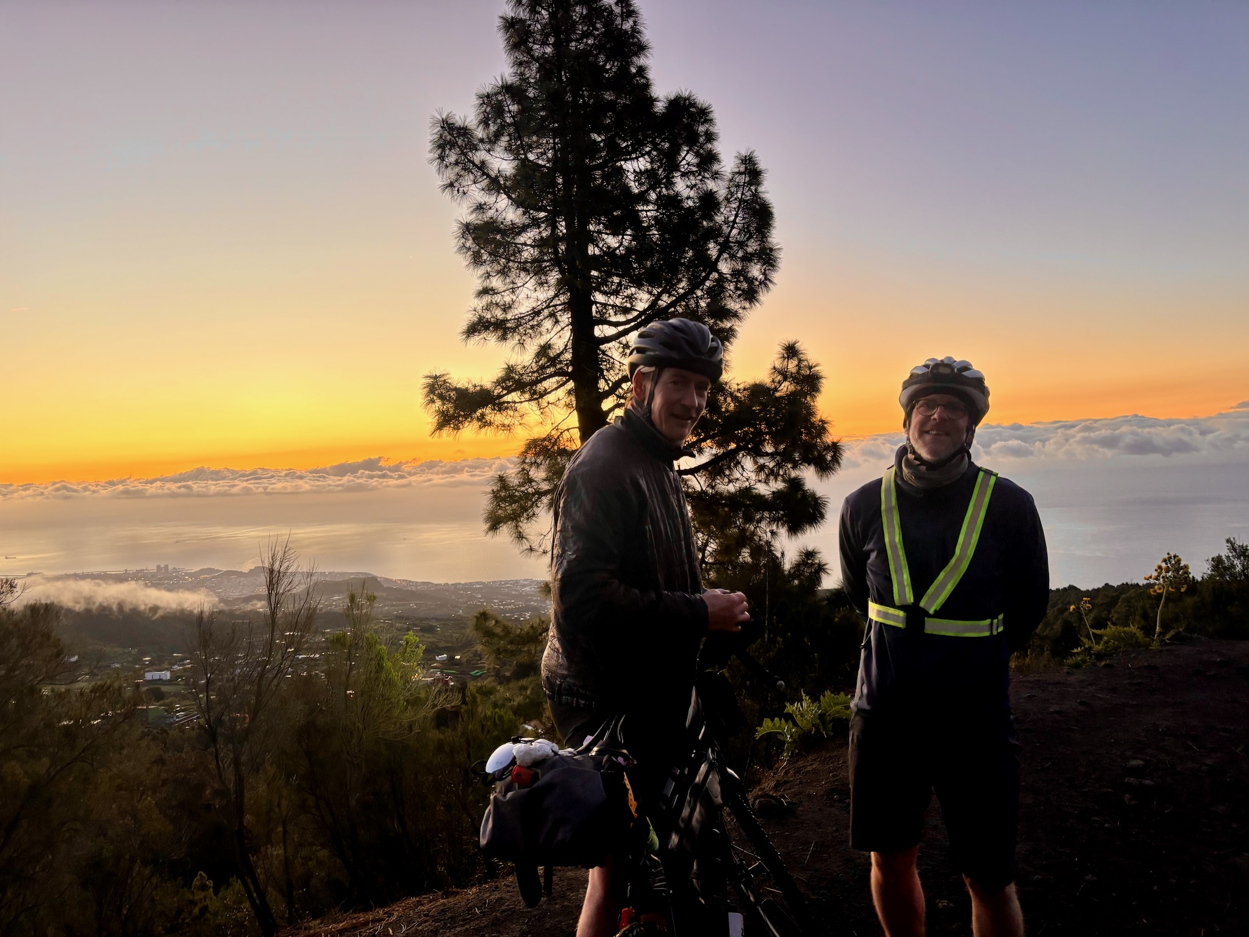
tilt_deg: -1.7
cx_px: 624
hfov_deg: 67.3
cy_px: 468
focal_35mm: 26
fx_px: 938
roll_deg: +3.1
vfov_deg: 53.1
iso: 125
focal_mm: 5.96
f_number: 1.6
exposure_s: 1/121
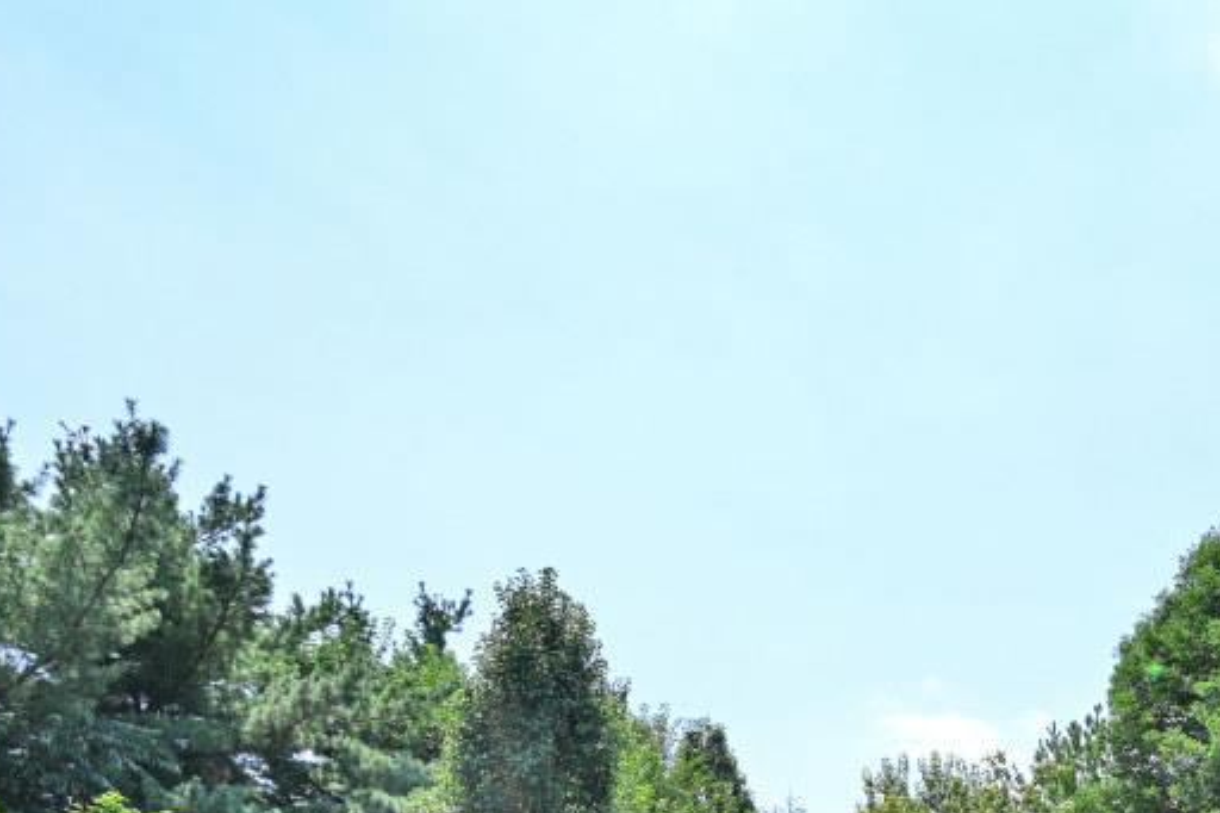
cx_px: 1261
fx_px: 1389
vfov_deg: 26.5
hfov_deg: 40.6
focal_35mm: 41
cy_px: 1111
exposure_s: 1/320
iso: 100
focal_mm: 14
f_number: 6.3
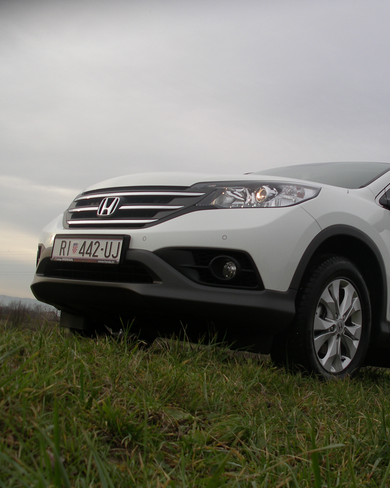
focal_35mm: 49
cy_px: 246
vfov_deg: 38.0
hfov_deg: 30.4
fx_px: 707
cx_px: 280
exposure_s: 1/200
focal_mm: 7.8
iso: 80
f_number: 3.5
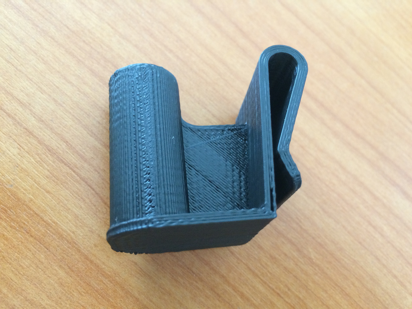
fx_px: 345
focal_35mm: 29
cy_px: 154
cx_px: 206
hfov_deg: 61.7
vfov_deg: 48.2
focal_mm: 4.15
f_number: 2.2
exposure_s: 1/33
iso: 320
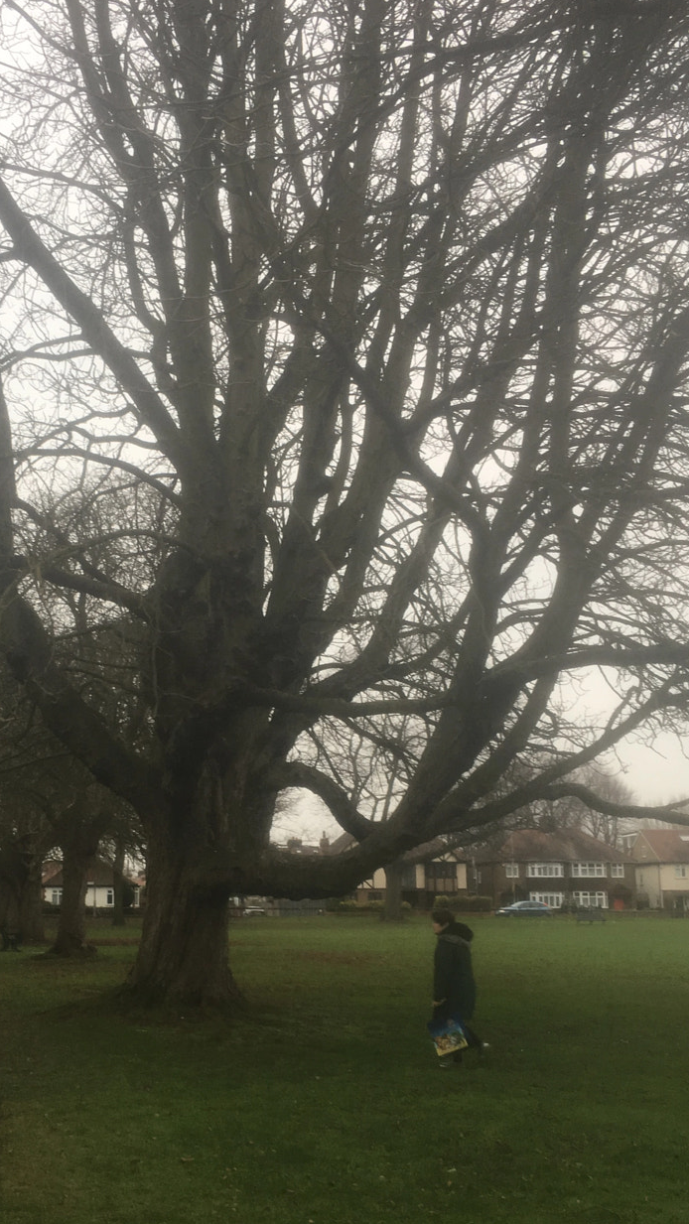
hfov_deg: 28.6
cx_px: 180
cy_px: 757
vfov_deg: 49.0
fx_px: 1331
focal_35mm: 41
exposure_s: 1/100
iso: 25
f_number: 2.2
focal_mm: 4.15
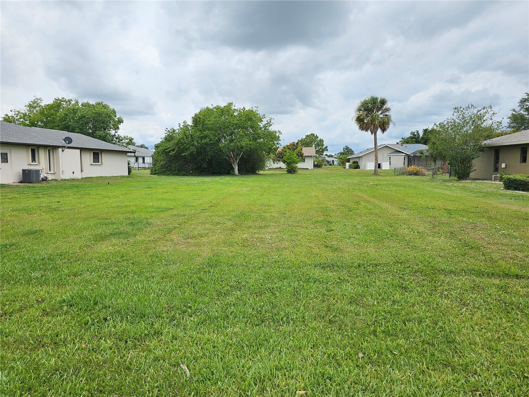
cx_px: 264
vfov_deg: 58.9
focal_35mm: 23
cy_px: 198
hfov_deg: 73.9
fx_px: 351
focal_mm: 6.3
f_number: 1.7
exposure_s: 1/1384
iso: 10
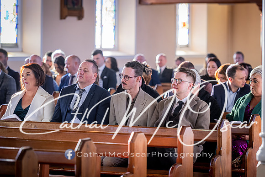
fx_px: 1076
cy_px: 96
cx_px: 147
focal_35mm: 146
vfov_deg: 9.4
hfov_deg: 14.0
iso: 1000
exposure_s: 1/100
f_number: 2.8
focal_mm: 130
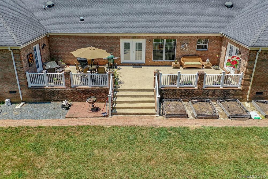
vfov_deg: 46.4
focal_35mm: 28
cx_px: 134
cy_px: 90
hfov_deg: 65.5
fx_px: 208
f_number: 3.5
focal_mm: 10.26
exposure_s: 1/80
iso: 100
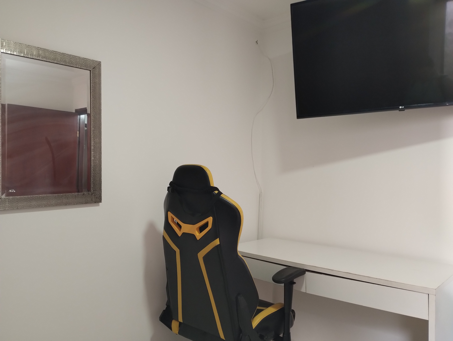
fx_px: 367
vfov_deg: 49.9
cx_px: 226
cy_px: 170
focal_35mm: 28
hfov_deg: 63.4
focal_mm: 4.27
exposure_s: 1/30
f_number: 1.8
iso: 788
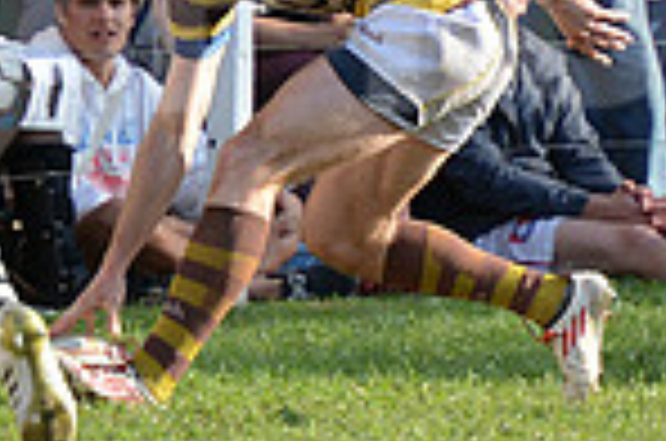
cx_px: 513
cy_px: -43
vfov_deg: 1.2
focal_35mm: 1101
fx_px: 20325
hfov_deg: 1.9
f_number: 4
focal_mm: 280
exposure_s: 1/640
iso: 320
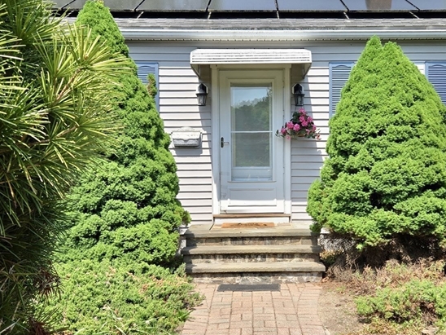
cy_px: 174
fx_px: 554
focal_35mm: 43
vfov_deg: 33.6
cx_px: 277
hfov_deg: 43.5
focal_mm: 5.4
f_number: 1.8
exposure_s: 1/1262
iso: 25
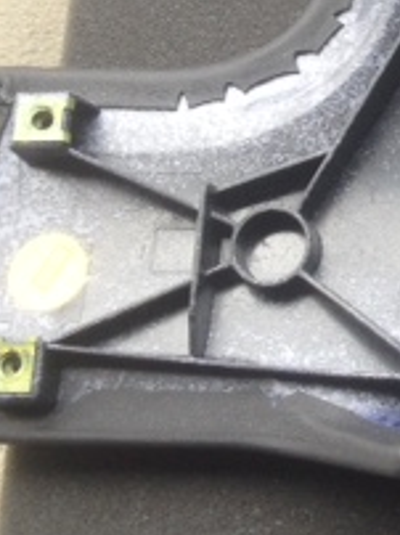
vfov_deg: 17.5
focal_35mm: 111
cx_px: 591
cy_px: 82
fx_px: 1714
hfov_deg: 12.7
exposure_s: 1/120
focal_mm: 4.28
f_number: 2.4
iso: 50
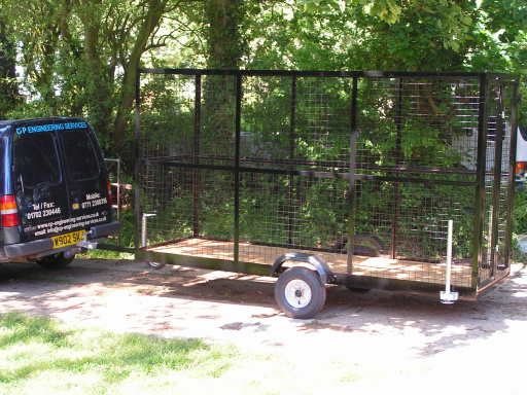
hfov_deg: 29.0
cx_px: 264
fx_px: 1020
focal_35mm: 67
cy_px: 198
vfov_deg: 21.9
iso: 80
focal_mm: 11.1
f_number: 3.2
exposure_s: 1/80
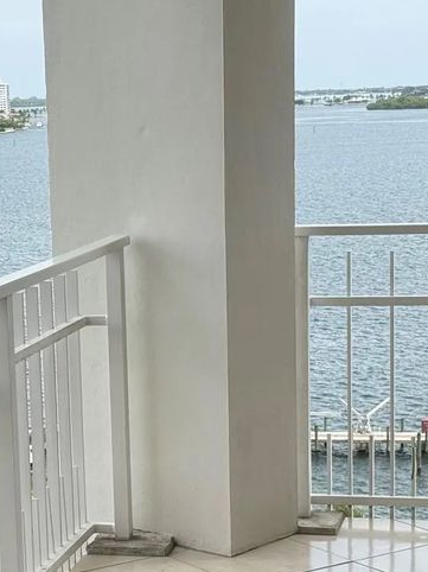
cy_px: 436
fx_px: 1683
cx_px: 123
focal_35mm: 102
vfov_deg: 19.1
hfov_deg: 14.5
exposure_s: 1/1203
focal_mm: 6.76
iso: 80
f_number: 1.78
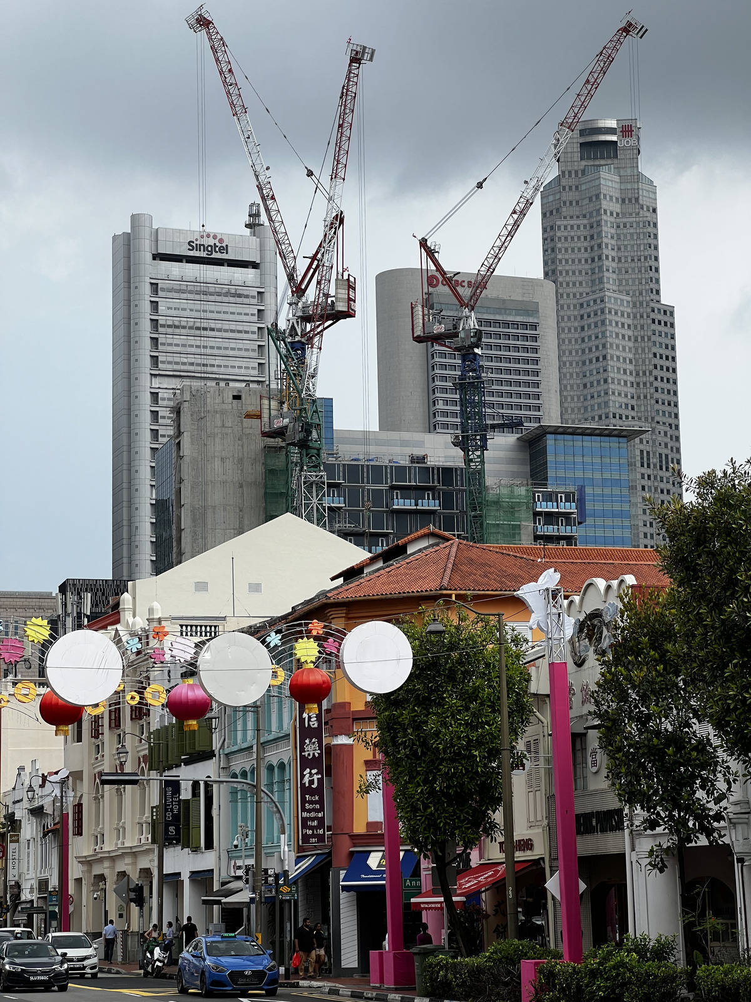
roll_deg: +1.3
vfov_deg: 25.3
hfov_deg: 19.1
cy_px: 501
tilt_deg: +11.1
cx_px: 376
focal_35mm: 77
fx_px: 2227
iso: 32
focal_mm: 9
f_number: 2.8
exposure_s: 1/809
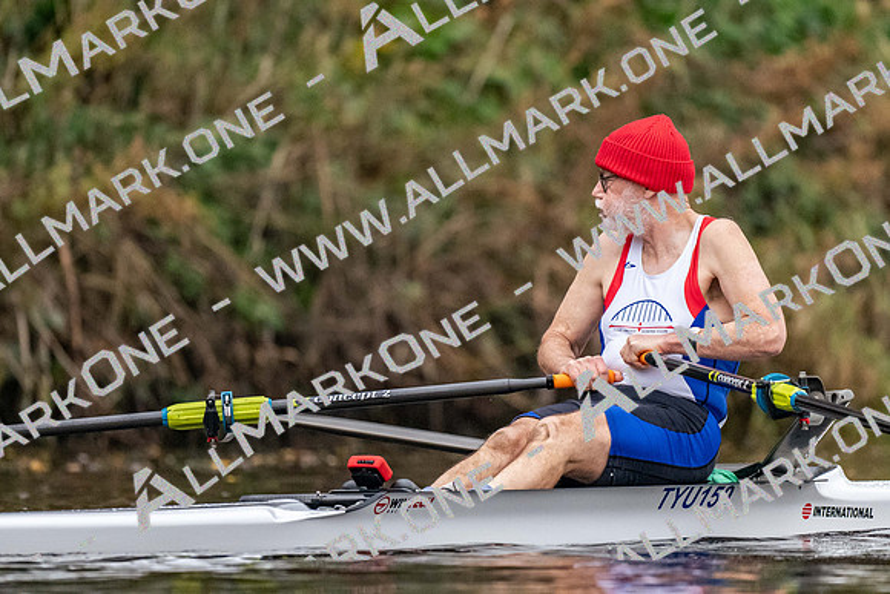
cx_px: 445
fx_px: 22266
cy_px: 297
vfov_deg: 1.5
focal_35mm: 900
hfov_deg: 2.3
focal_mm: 600
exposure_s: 1/2500
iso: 5600
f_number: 4
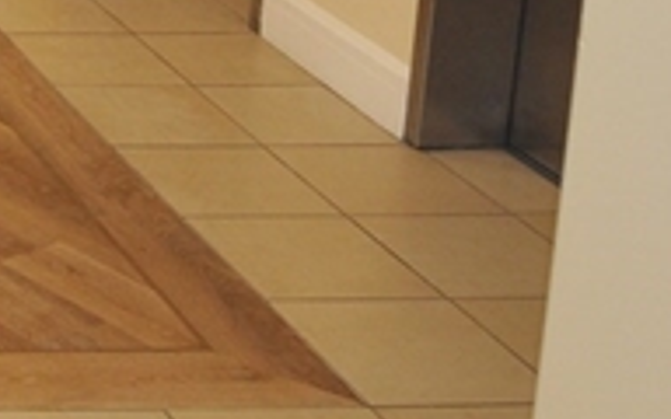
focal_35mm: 90
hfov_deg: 17.8
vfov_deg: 13.1
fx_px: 1641
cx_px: -584
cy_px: -346
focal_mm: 11
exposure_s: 1/60
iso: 560
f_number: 4
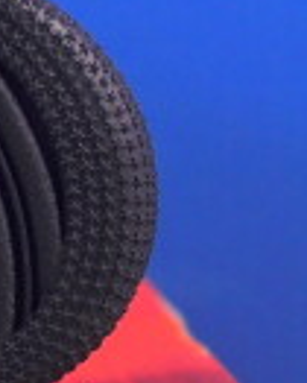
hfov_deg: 3.5
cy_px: -127
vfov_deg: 4.5
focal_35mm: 429
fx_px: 4867
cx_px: -699
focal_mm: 50
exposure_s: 1/250
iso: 250
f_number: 3.2
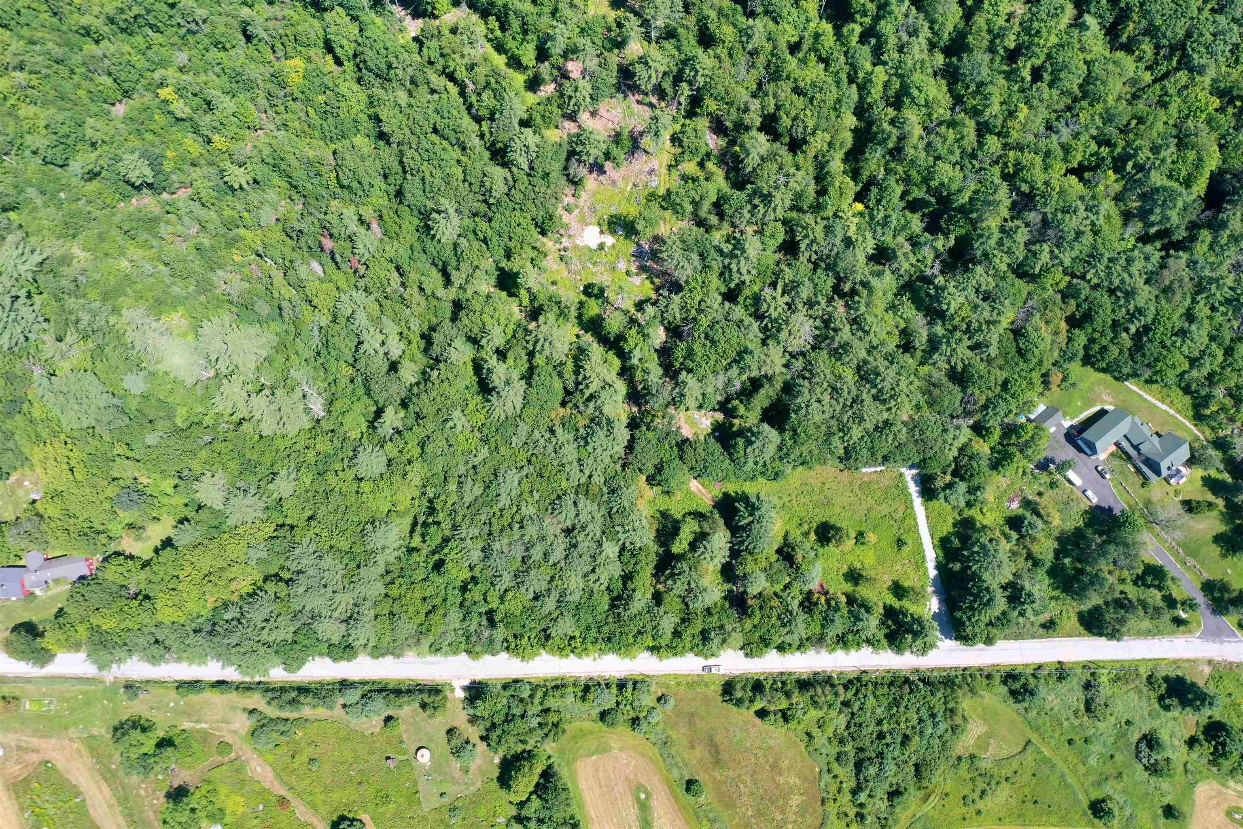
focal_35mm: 28
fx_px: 967
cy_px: 414
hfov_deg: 65.5
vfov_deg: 46.4
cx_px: 622
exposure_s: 1/320
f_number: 5
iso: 100
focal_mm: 10.26
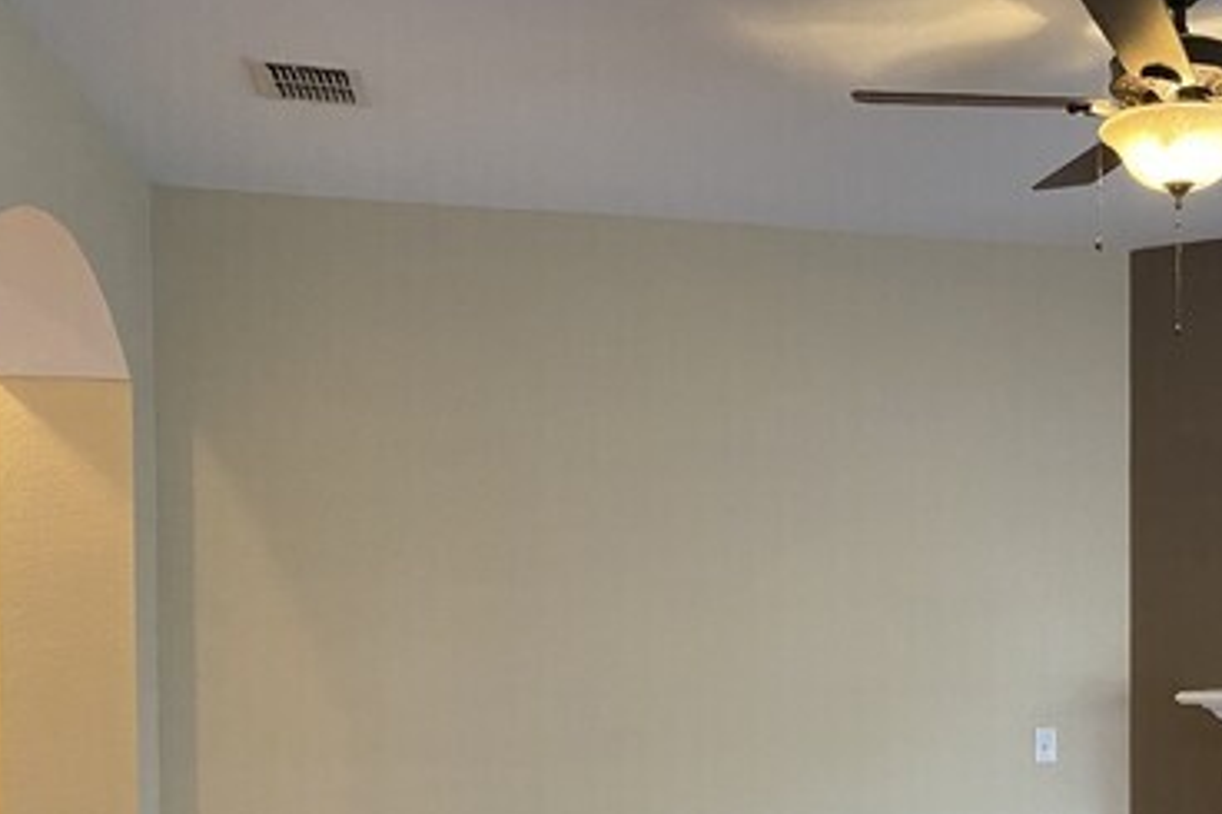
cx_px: 1001
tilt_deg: -1.3
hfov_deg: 38.6
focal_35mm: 49
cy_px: 711
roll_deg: -0.3
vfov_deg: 26.7
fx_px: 1662
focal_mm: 4.25
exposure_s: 1/40
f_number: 1.8
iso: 500
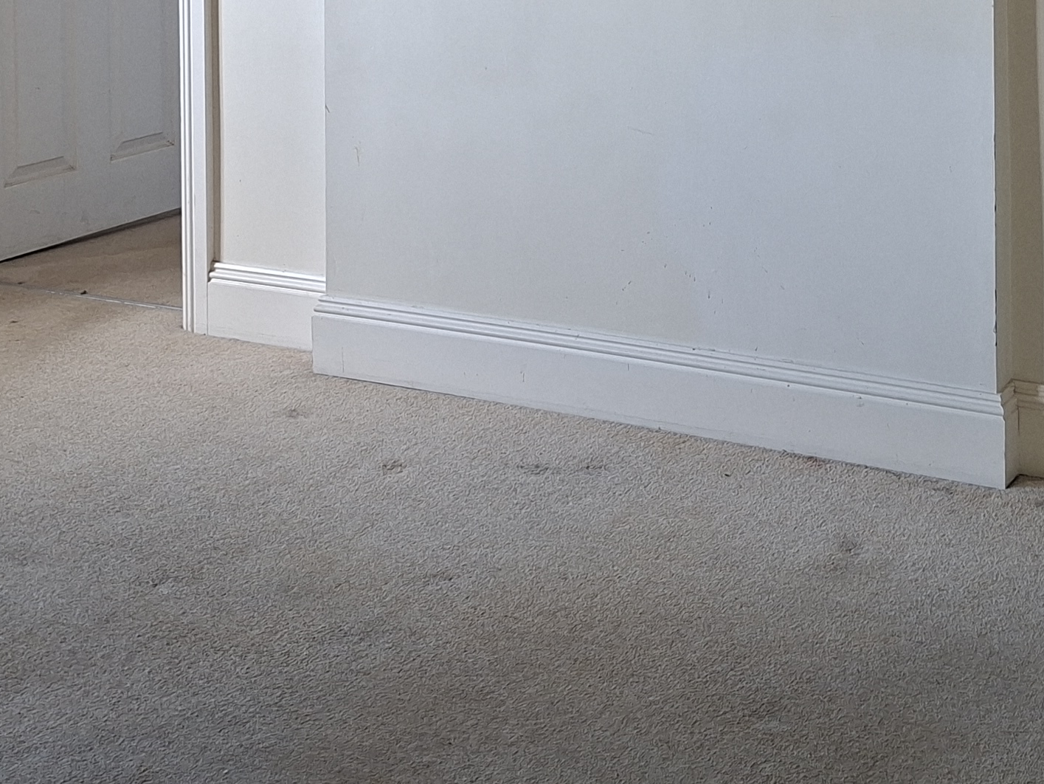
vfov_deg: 21.2
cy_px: -122
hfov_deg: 29.8
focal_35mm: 65
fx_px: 1961
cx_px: 608
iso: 160
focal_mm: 5.54
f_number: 1.8
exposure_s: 1/60
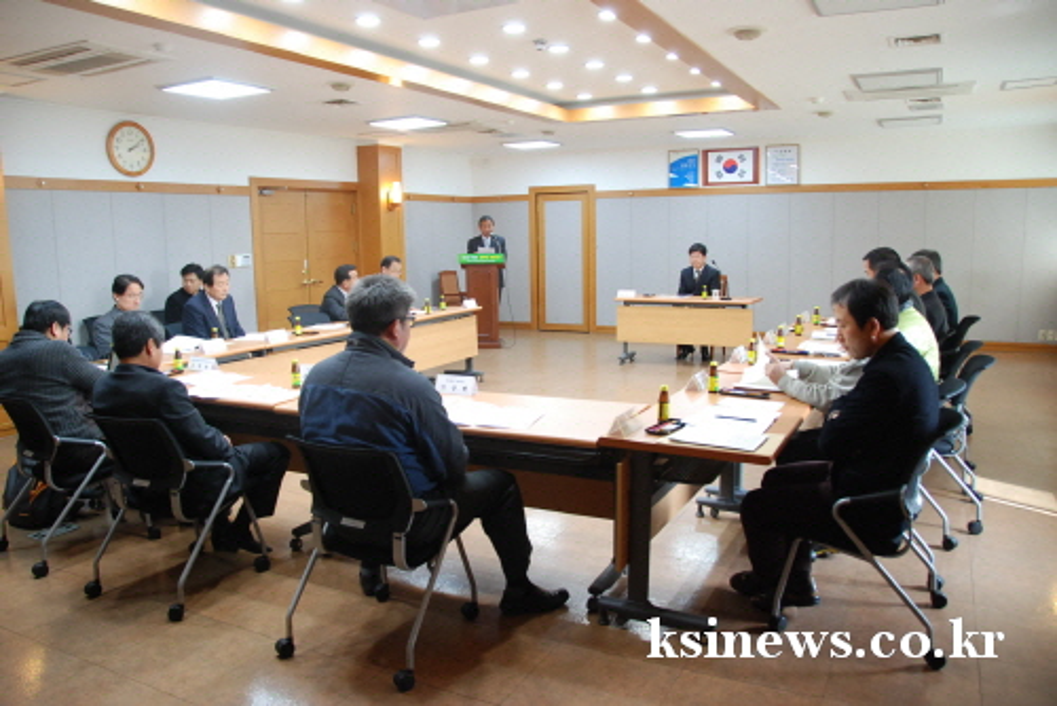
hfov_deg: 67.4
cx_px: 528
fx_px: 793
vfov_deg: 48.0
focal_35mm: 27
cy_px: 353
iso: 800
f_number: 3.5
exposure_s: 1/50
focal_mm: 18
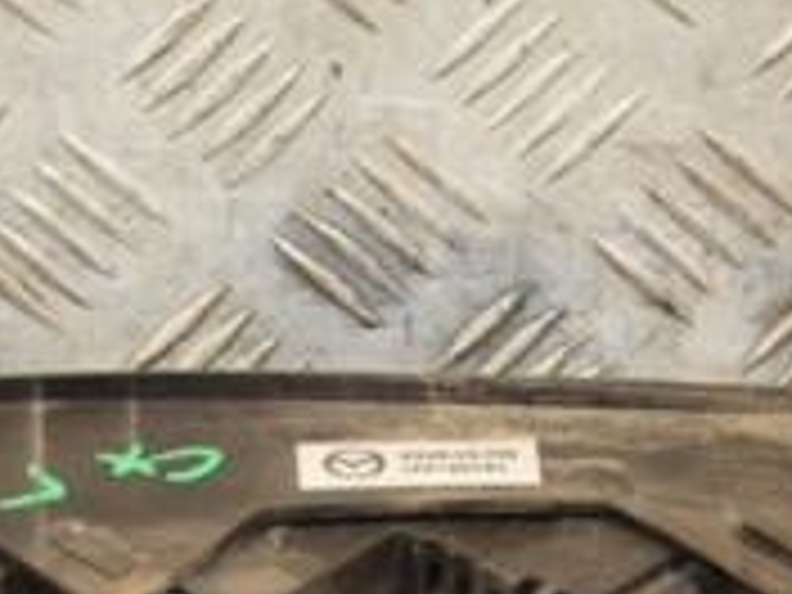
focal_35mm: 256
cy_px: 238
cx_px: 472
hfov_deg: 7.7
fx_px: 5857
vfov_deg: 5.8
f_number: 5
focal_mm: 52
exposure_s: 1/160
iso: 800
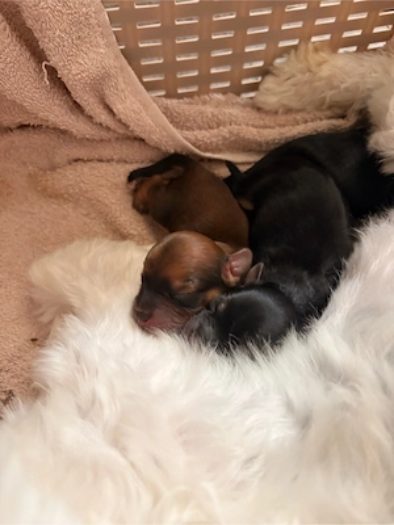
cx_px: 197
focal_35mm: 26
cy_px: 262
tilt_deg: -67.4
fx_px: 395
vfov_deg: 67.3
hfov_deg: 53.1
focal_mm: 5.96
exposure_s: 1/60
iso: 320
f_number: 1.6
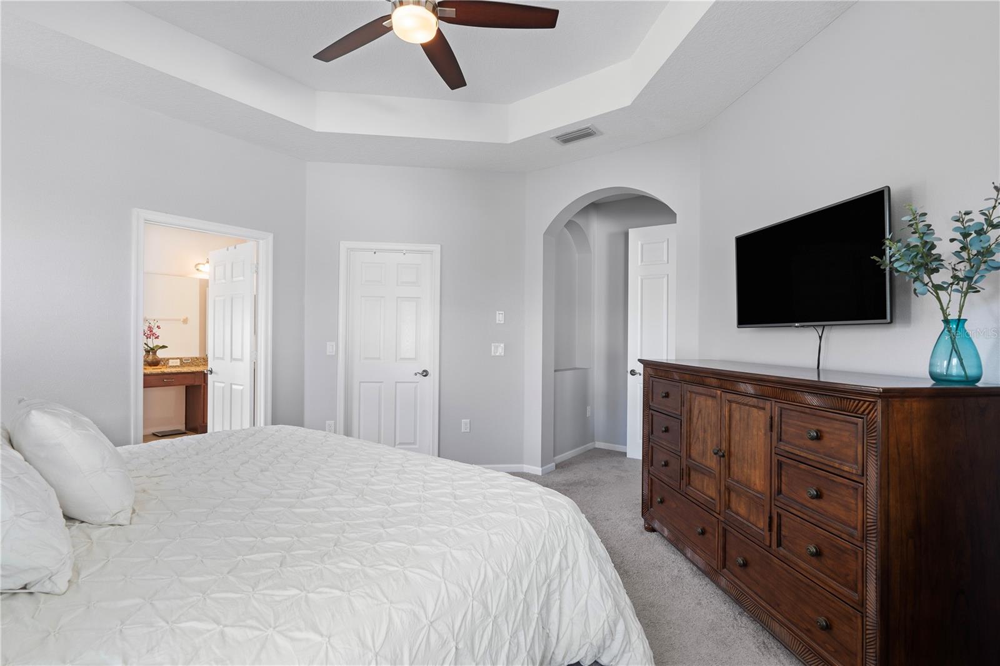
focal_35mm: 16
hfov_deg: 96.7
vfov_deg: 73.7
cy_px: 333
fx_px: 444
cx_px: 500
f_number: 9
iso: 250
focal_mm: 16
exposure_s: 1/10
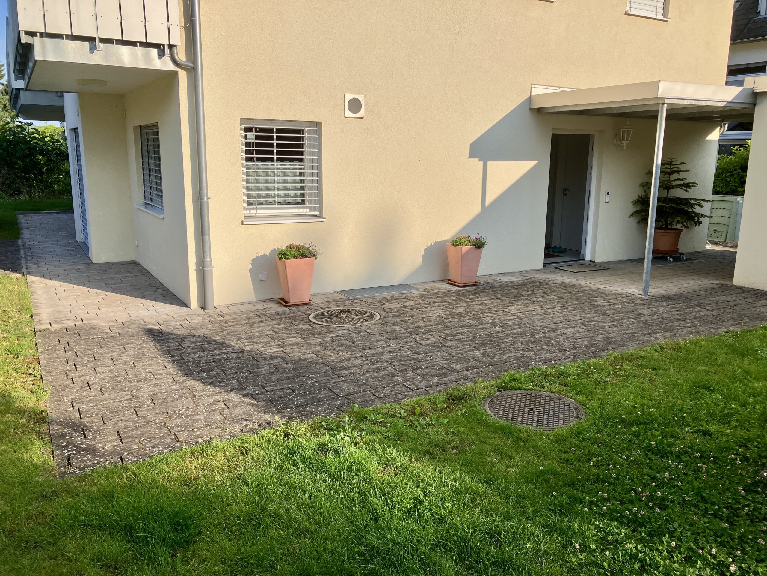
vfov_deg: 49.7
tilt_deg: -8.7
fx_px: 620
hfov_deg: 63.4
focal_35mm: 28
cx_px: 384
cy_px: 288
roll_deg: +0.3
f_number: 1.8
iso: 32
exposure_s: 1/1736
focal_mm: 3.99
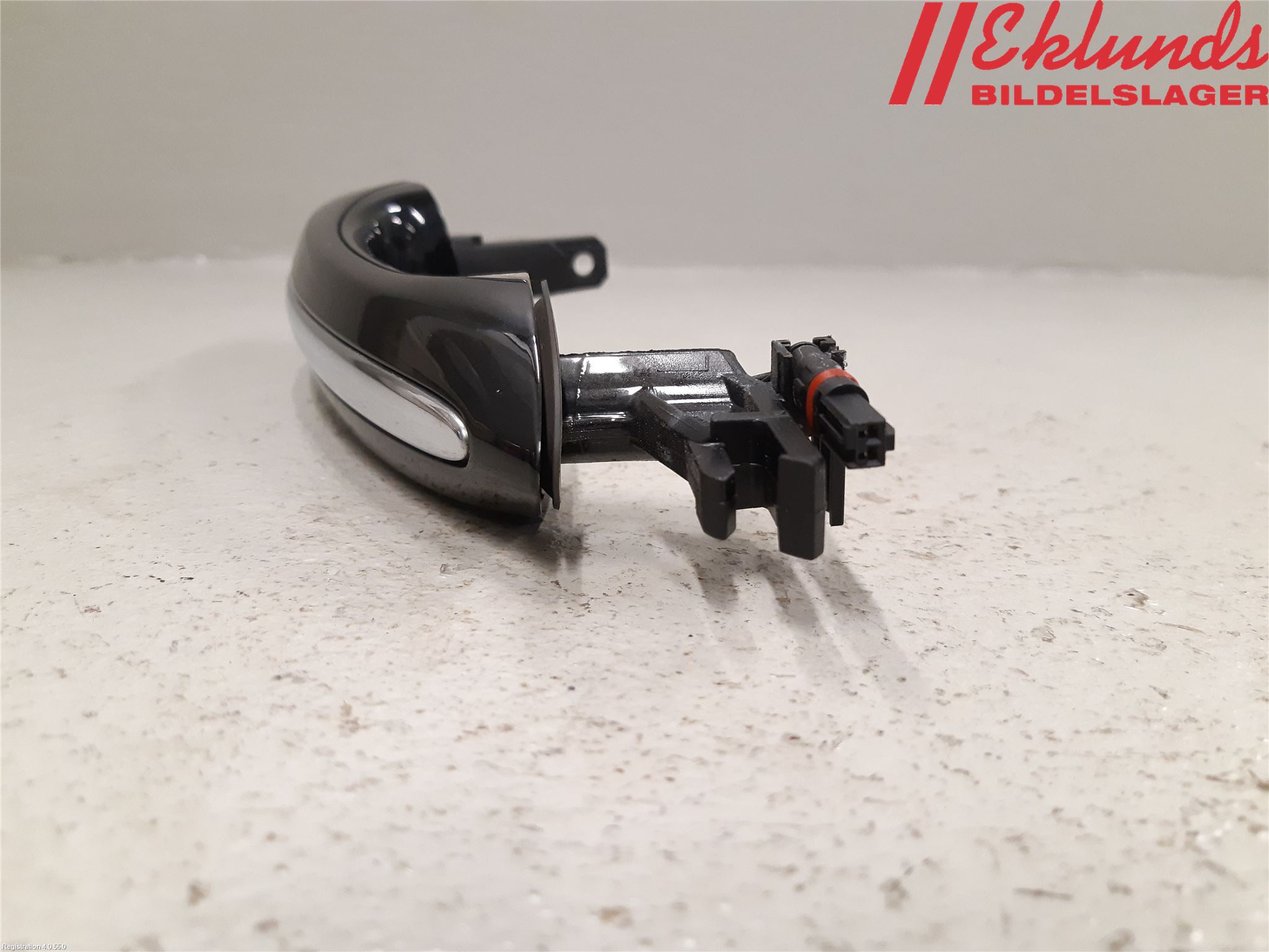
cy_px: 476
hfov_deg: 67.3
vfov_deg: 53.1
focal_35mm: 26
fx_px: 953
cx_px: 634
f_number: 1.7
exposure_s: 1/50
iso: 250
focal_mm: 3.93
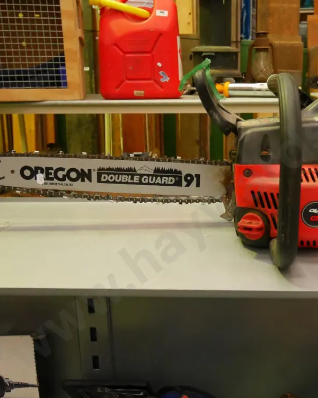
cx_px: 232
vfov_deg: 45.8
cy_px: 199
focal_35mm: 40
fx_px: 471
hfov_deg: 36.6
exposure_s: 1/320
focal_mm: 15
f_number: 3.8
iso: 3200
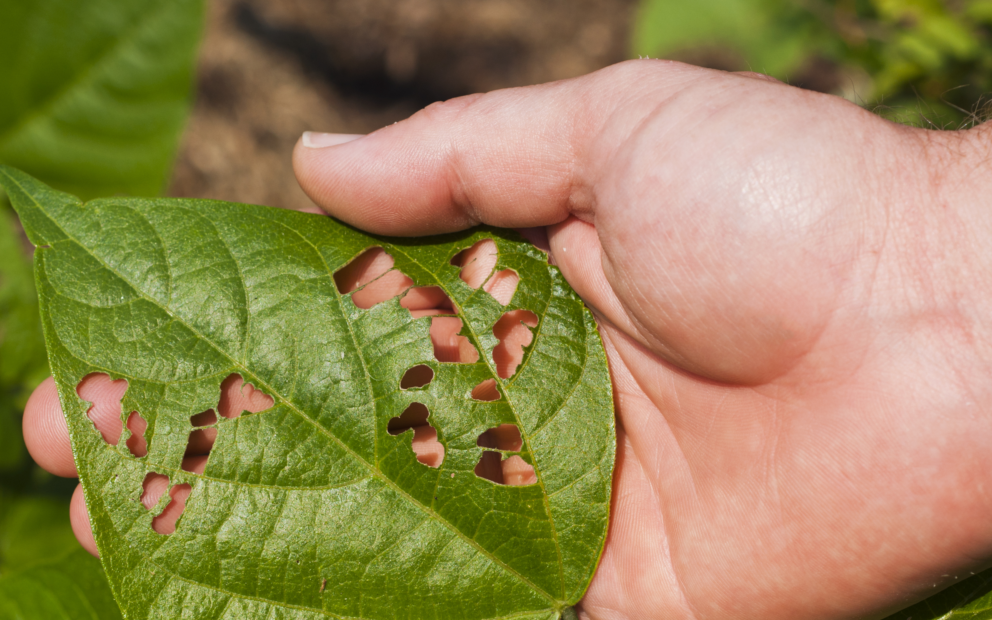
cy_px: 429
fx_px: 2730
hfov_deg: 20.6
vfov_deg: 12.9
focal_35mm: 101
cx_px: 431
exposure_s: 1/500
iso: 100
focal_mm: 50
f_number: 6.3
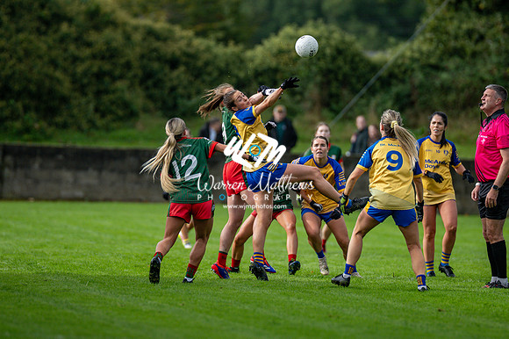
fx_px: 6359
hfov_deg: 4.6
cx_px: 254
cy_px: 170
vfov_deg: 3.1
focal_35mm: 450
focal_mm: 300
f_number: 2.8
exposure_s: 1/3200
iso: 400
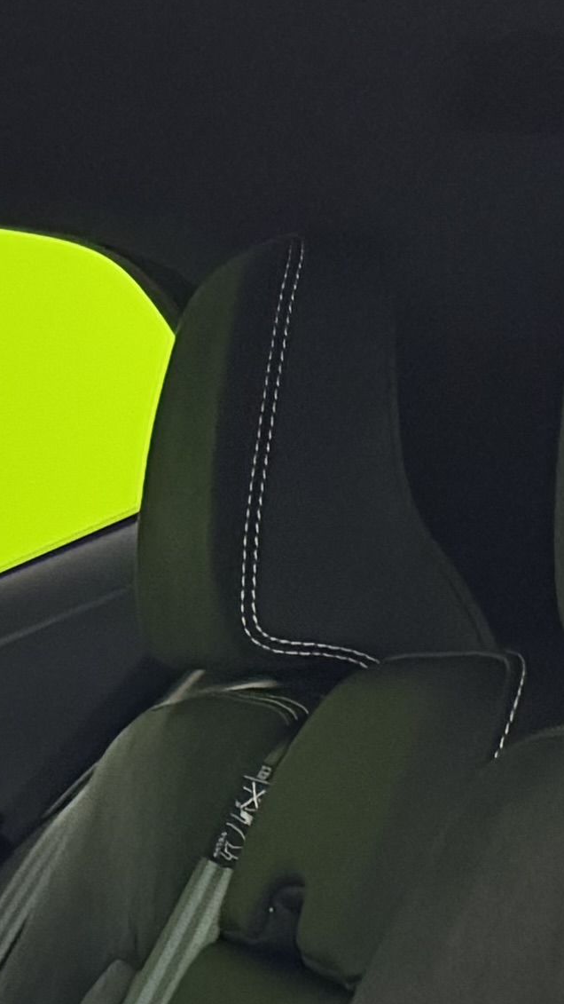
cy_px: 1479
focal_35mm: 132
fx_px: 3510
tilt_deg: -13.0
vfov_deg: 15.1
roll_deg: -2.4
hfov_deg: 8.0
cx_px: -1078
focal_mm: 6.76
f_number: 1.78
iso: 800
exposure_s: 1/33
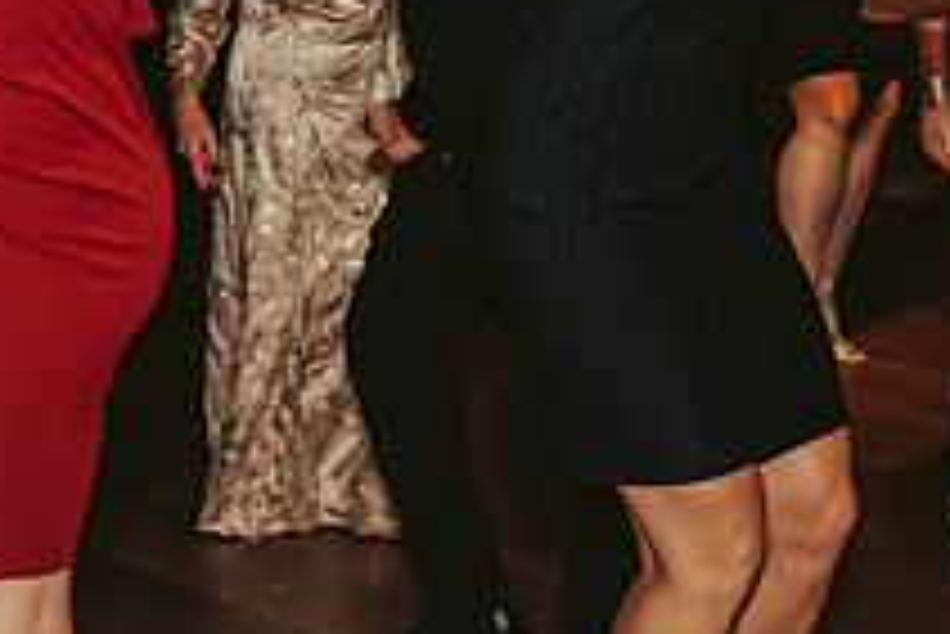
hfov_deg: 21.0
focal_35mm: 96
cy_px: -200
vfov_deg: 13.7
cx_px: 734
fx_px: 2535
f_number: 4.5
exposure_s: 1/125
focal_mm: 35
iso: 1250
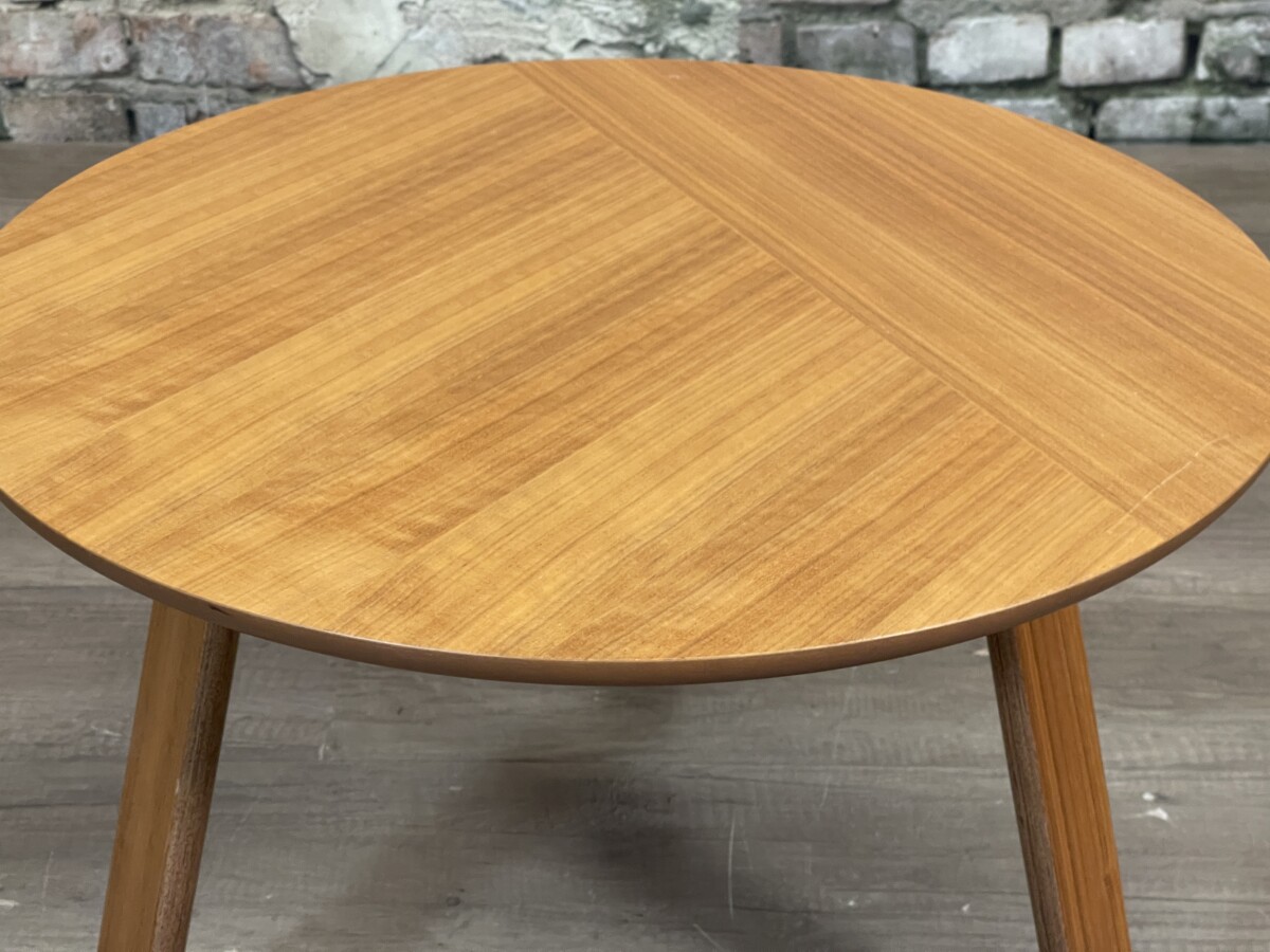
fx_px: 2348
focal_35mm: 64
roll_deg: +0.3
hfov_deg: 30.3
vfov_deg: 22.9
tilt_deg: -30.4
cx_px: 635
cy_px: 476
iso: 160
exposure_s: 1/50
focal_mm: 7.5
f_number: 2.2
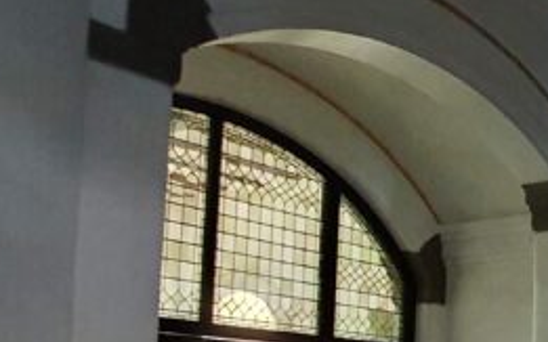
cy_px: 382
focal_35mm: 54
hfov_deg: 28.2
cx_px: 773
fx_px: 806
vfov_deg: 22.5
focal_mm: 1.8
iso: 640
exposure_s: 1/15
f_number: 2.2
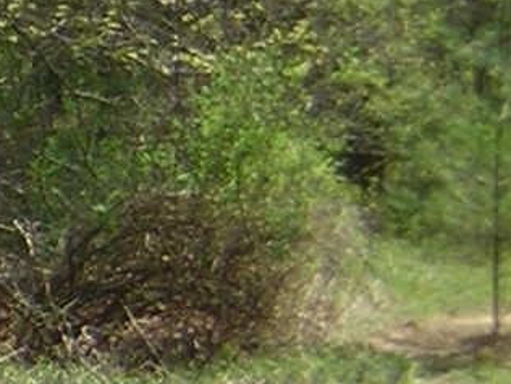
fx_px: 2687
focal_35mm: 182
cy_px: 241
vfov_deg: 8.2
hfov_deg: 9.5
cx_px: -770
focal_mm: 4.7
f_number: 2.6
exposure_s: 1/326
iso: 50
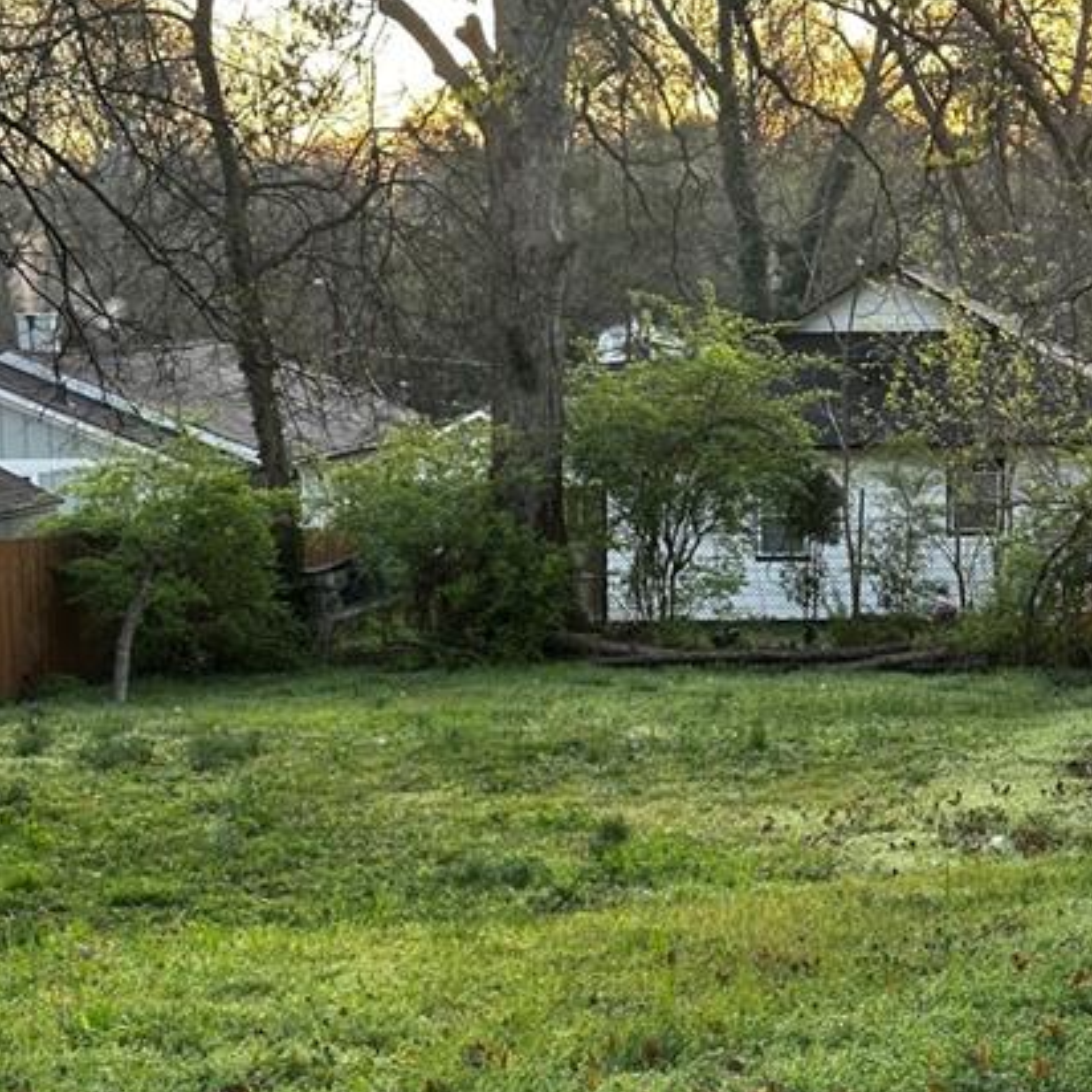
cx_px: 504
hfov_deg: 21.9
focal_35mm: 79
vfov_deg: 21.7
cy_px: 824
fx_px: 2820
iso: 80
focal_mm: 6.86
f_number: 1.78
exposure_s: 1/85
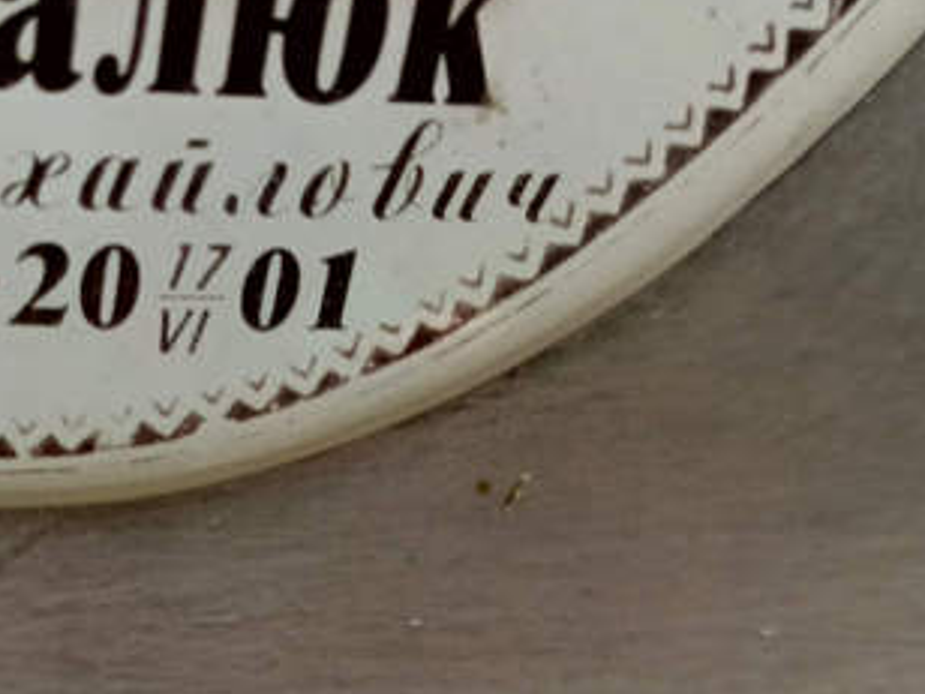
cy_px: 595
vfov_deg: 22.2
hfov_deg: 29.0
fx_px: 1737
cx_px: 159
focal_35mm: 65
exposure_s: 1/101
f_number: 1.69
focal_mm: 4.76
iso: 114
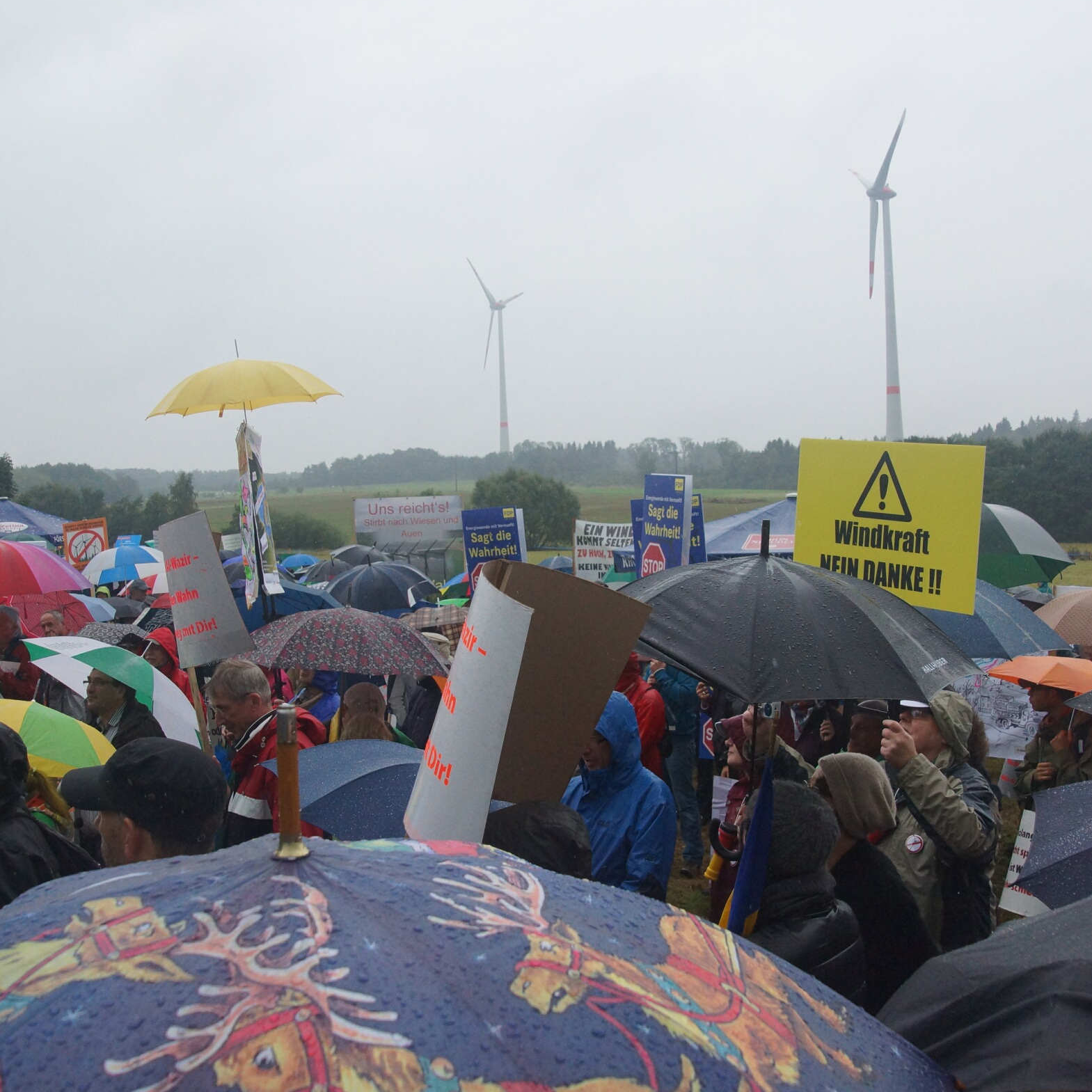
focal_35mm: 39
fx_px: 1392
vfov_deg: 42.8
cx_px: 557
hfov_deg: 42.8
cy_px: 552
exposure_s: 1/1000
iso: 800
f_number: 6.7
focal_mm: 20
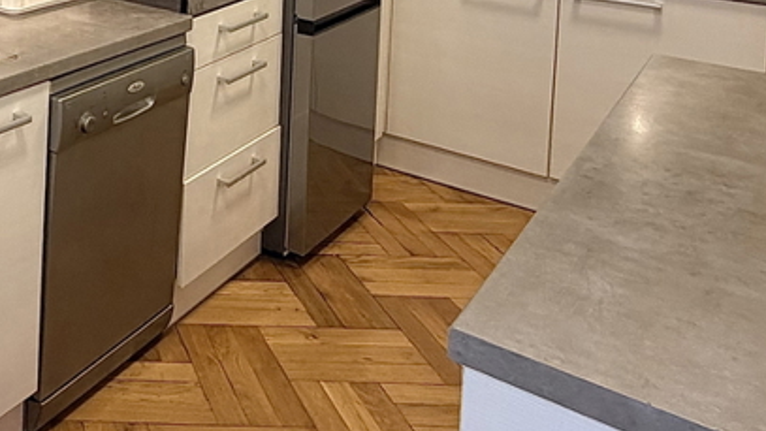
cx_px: -68
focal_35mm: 45
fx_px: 914
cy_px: -160
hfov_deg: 38.1
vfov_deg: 23.0
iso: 250
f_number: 2.2
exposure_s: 1/50
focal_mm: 2.22
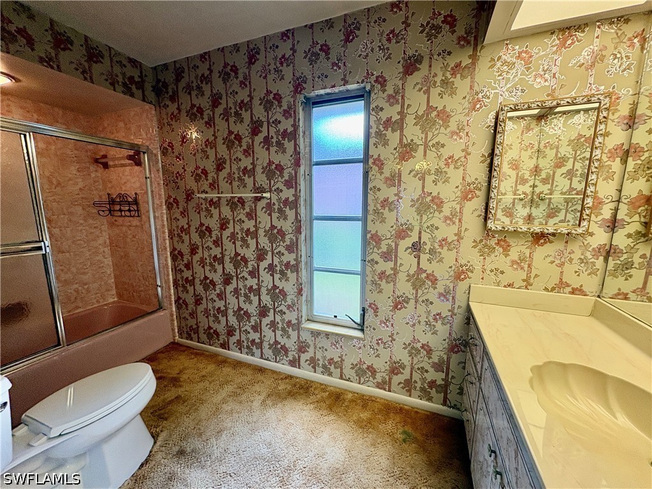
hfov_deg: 102.1
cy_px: 244
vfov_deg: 85.7
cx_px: 326
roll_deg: +0.5
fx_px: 264
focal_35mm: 14
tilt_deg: -8.7
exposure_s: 1/120
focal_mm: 2.22
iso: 125
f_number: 2.2
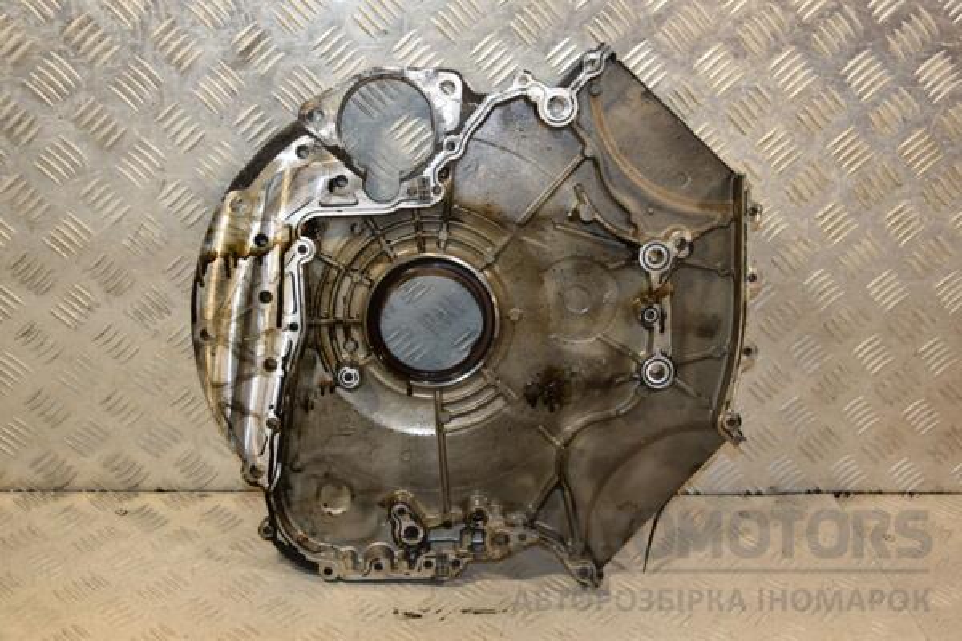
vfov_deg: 29.9
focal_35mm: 45
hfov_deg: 43.6
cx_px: 481
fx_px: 1202
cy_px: 320
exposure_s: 1/200
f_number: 5
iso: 800
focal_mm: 30
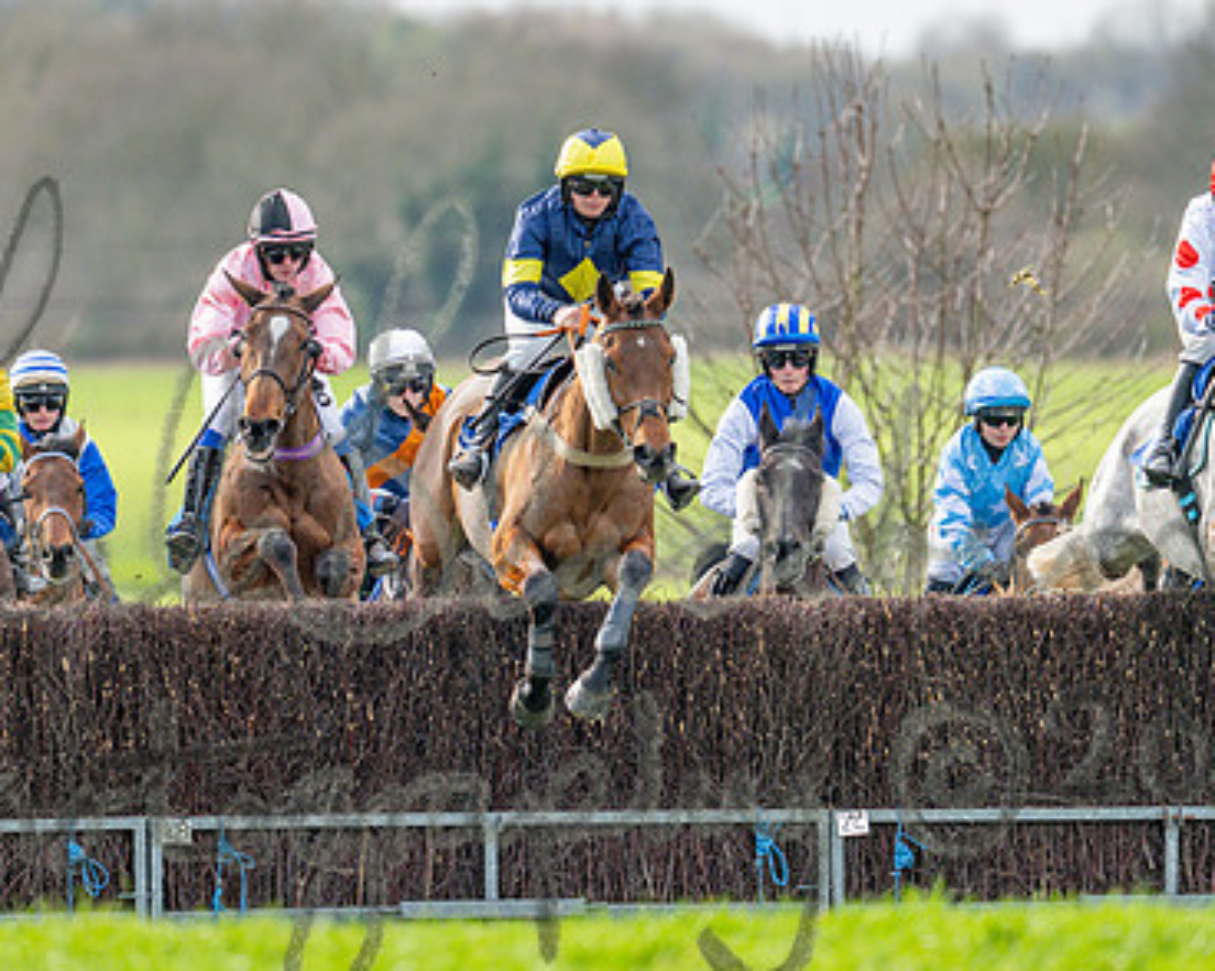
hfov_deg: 2.8
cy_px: 426
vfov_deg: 2.2
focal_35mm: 689
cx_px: 476
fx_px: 24763
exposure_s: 1/1600
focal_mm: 400
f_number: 4.5
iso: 500
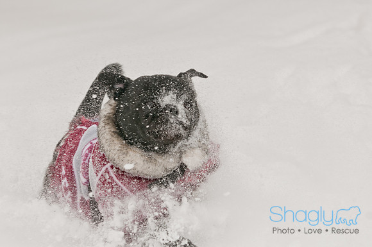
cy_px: 124
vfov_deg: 7.0
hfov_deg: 10.6
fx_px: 2012
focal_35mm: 195
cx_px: 186
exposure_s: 1/1000
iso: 200
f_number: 5.6
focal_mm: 130
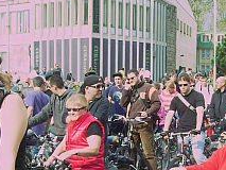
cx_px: 191
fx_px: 470
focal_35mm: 72
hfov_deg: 26.4
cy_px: 129
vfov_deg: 20.3
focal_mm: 5.6
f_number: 5.6
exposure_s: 1/250
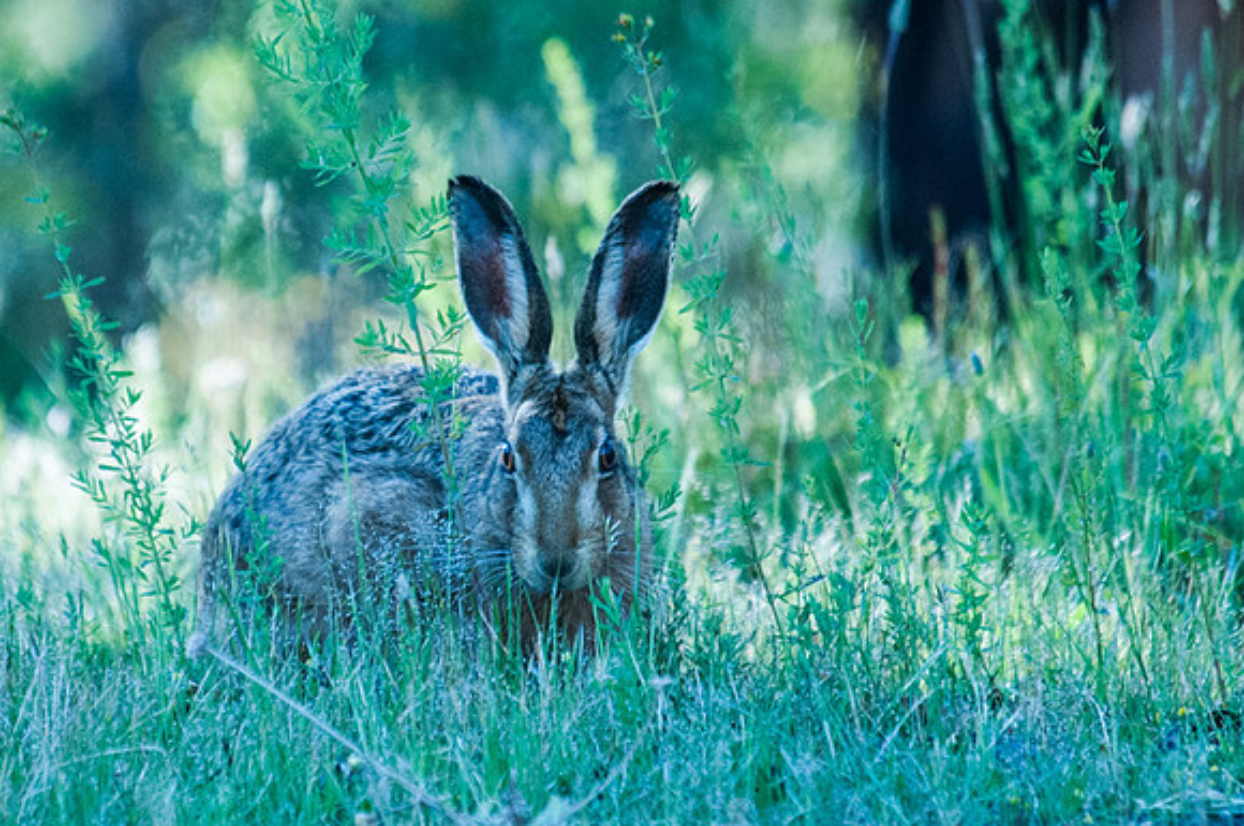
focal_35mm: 757
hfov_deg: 2.7
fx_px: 26113
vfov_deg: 1.8
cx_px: 527
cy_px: 394
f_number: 5.6
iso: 1600
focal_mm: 400
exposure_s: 1/500
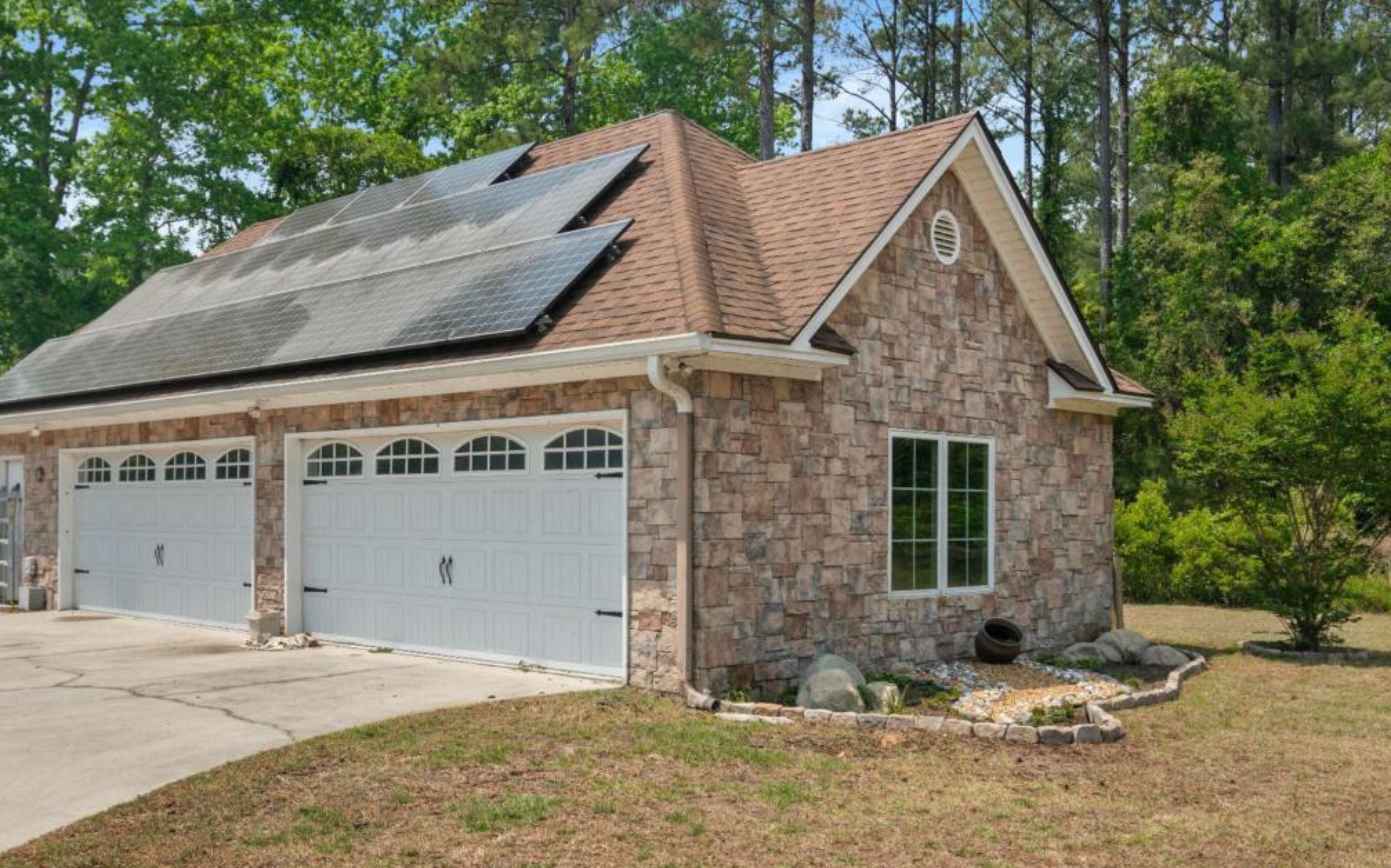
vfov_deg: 36.6
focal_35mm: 35
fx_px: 1312
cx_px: 590
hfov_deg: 55.6
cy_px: 489
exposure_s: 1/250
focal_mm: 19
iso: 250
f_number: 7.1
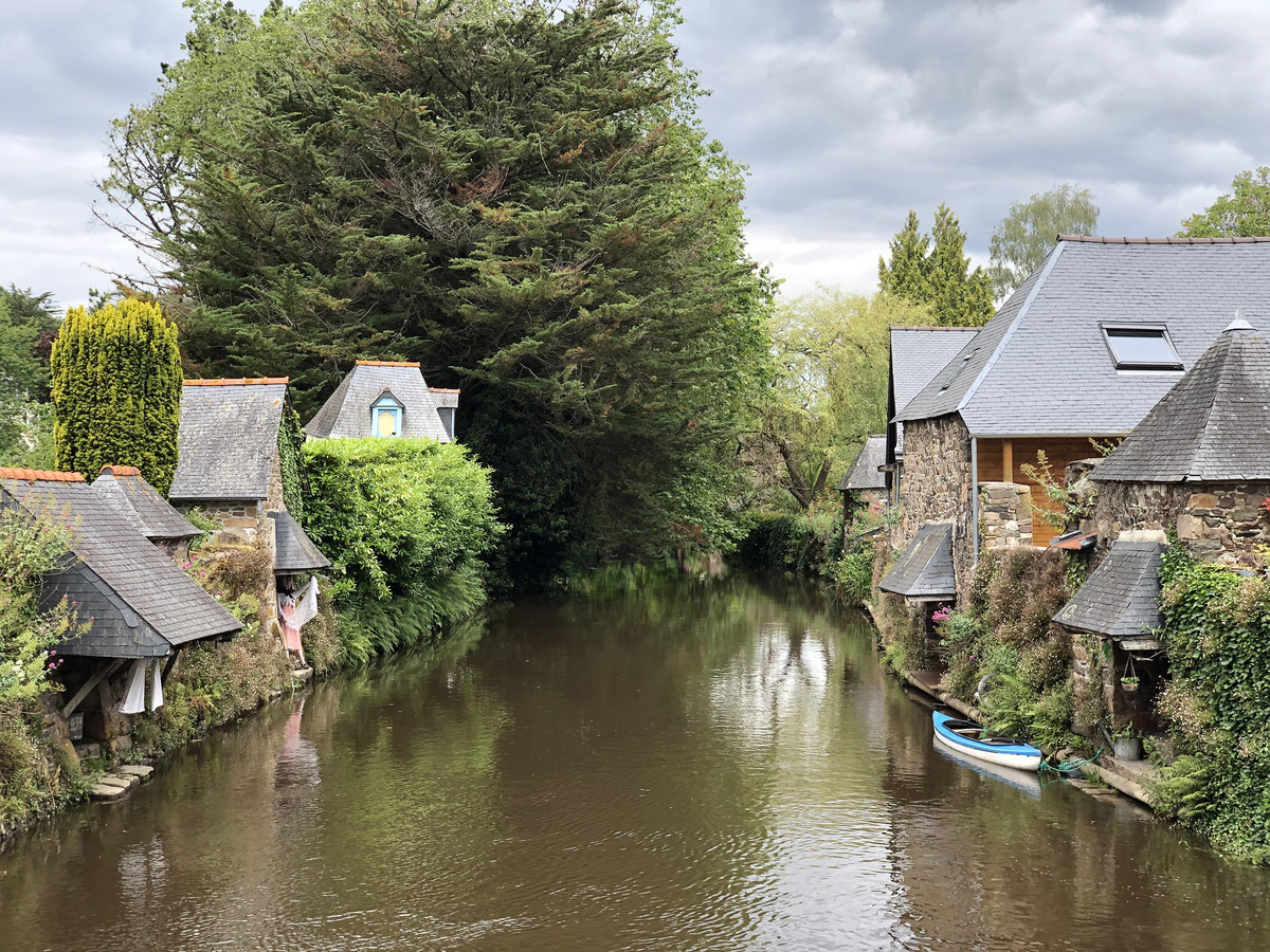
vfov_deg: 28.0
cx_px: 635
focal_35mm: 52
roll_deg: +0.8
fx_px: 1908
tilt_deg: -0.2
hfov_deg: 36.8
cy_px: 476
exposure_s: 1/486
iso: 16
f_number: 2.4
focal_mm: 6
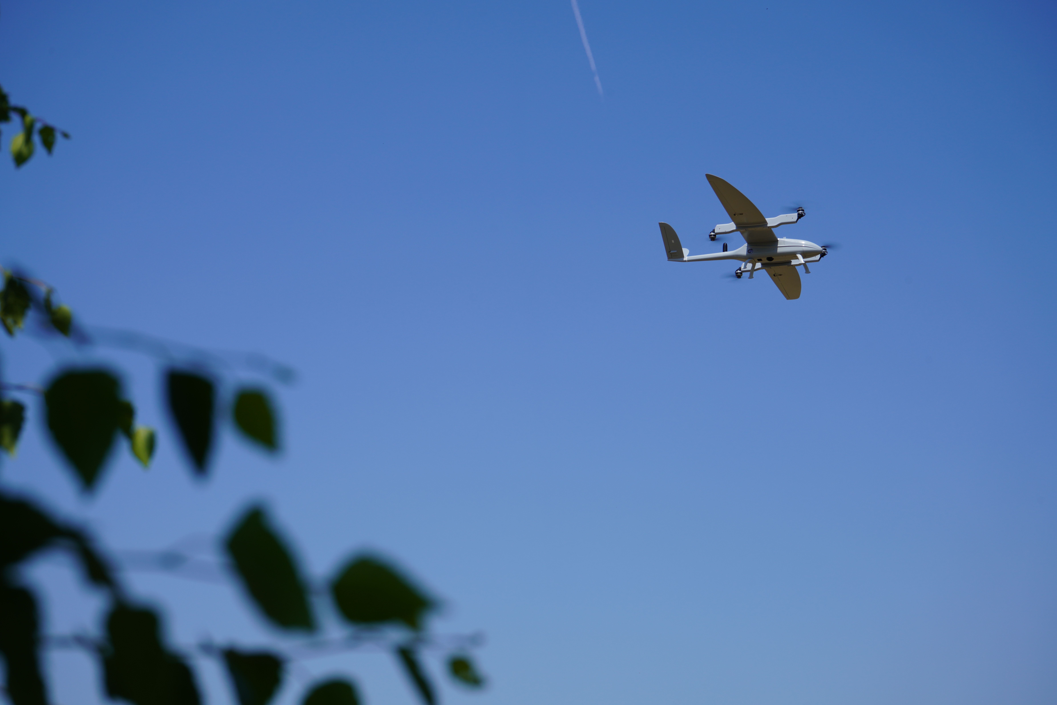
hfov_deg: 28.8
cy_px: 352
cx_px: 528
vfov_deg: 19.5
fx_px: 2055
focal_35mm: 70
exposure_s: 1/250
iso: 100
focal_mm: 70
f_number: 11
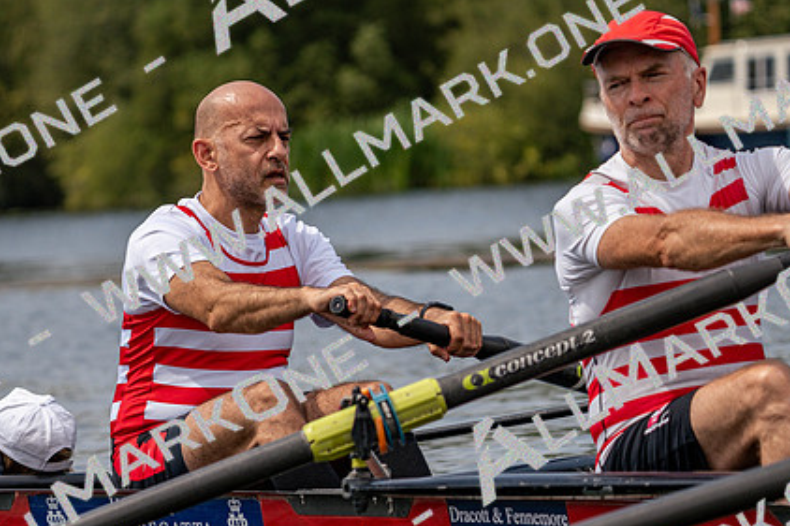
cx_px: 313
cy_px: 329
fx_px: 6032
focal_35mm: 275
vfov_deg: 5.0
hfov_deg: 7.5
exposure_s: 1/1600
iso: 200
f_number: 5.6
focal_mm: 200
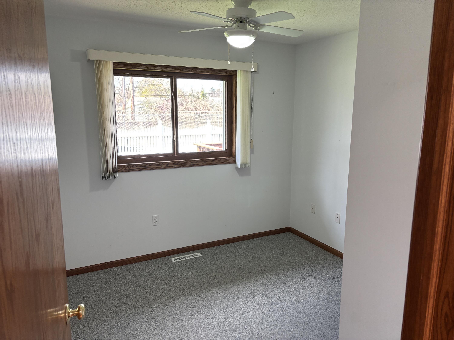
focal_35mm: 26
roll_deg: -0.2
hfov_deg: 67.3
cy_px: 170
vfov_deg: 53.1
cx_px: 227
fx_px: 341
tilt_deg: -9.6
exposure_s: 1/120
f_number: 1.6
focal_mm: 5.96
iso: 125
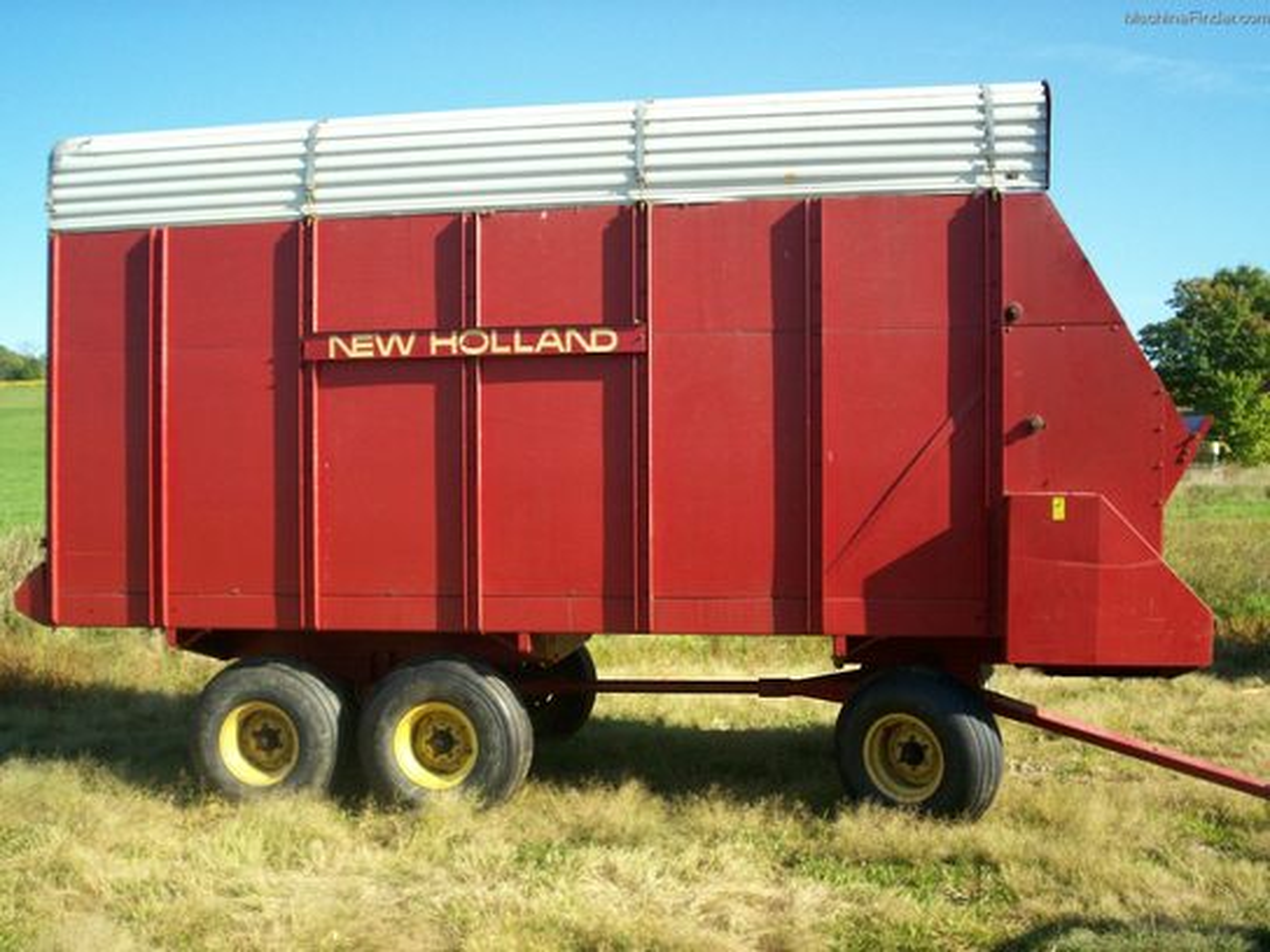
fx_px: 1321
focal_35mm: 36
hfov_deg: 51.4
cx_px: 635
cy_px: 476
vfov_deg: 39.7
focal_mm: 5.9
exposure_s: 1/268
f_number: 4.5
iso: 100
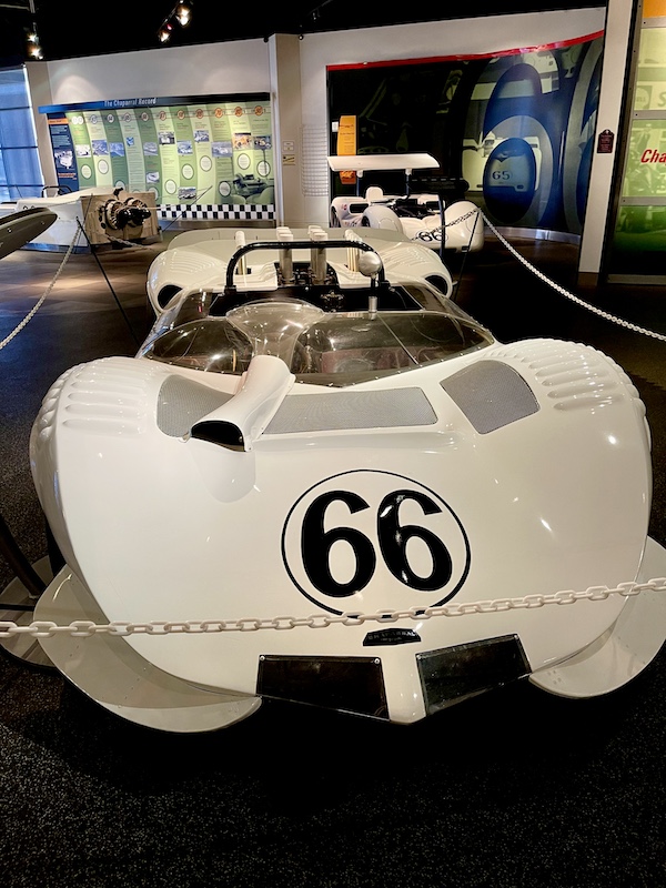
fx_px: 641
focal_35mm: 25
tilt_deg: -21.8
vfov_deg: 69.4
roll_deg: +0.1
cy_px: 444
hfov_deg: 54.9
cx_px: 333
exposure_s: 1/60
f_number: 1.6
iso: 125
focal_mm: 5.1
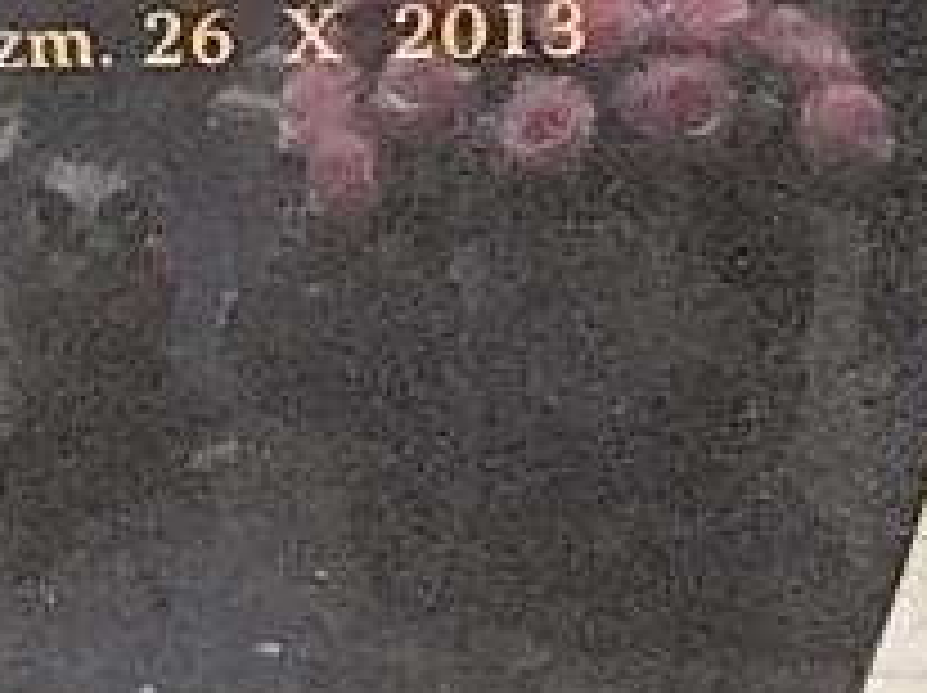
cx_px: -266
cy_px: 288
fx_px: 2327
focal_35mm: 87
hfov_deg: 20.6
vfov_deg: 16.9
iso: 80
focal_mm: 4
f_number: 2.7
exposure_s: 1/400
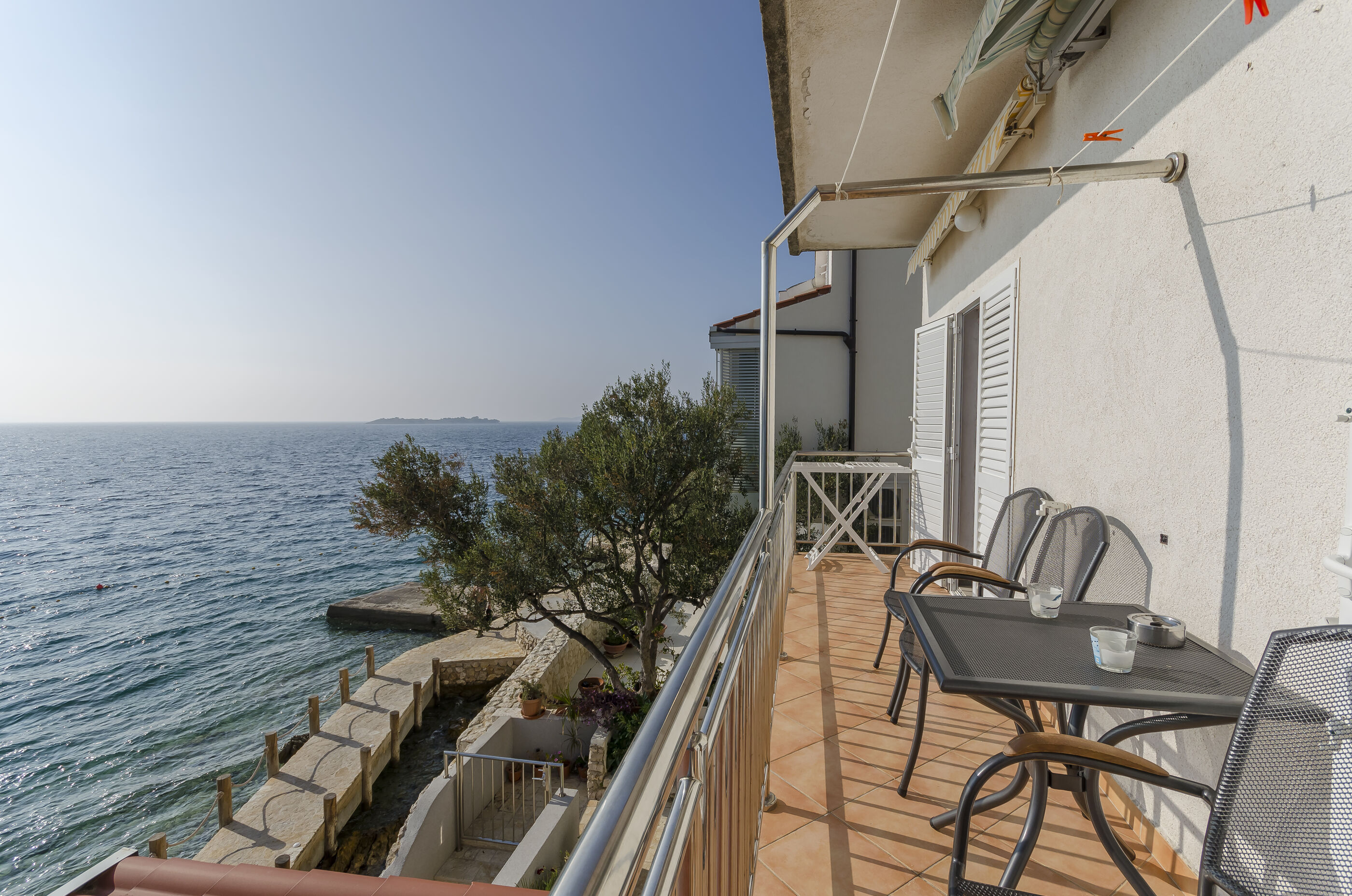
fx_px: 562
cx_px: 676
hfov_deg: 100.5
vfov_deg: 77.1
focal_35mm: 15
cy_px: 448
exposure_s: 1/640
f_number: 9
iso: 100
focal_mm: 10
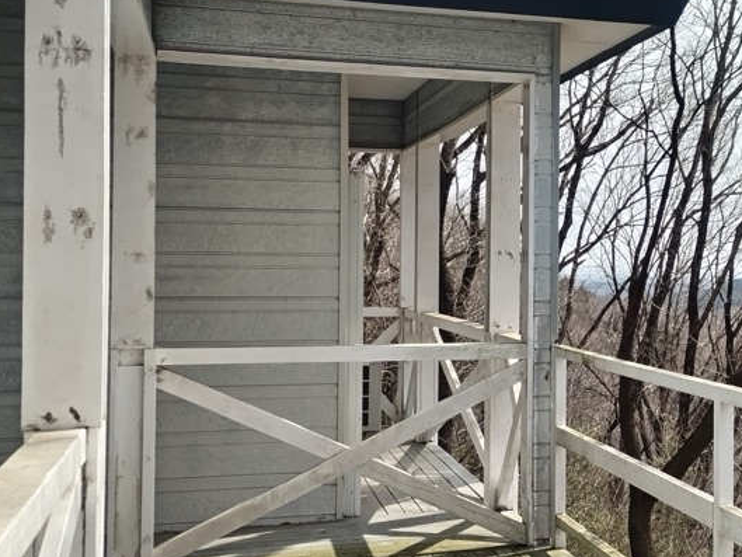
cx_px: 647
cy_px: 241
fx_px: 1265
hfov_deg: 31.4
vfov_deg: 24.8
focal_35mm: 59
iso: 50
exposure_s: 1/505
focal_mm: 4.8
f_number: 1.79
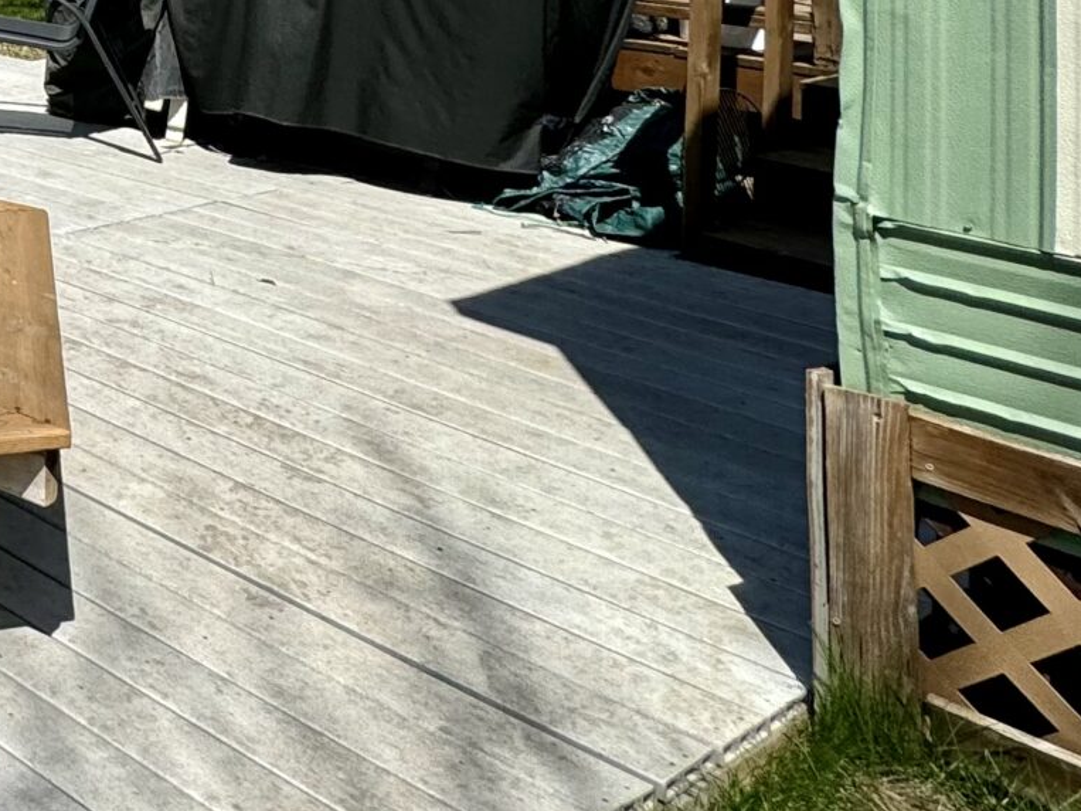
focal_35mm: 47
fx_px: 1468
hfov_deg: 28.5
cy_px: -228
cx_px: -492
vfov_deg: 26.5
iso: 50
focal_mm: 2.22
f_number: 2.2
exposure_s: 1/2083
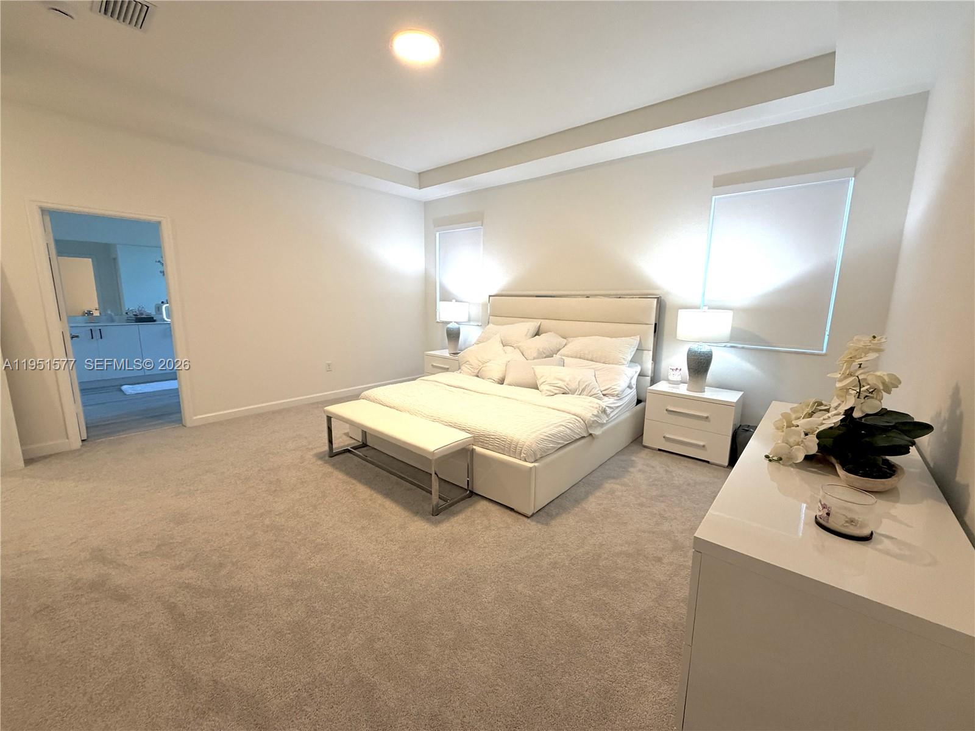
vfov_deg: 85.7
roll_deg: +0.2
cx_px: 488
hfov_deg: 102.1
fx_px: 394
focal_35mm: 14
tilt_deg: -9.4
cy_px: 366
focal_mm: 2.22
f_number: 2.2
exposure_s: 1/120
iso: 320
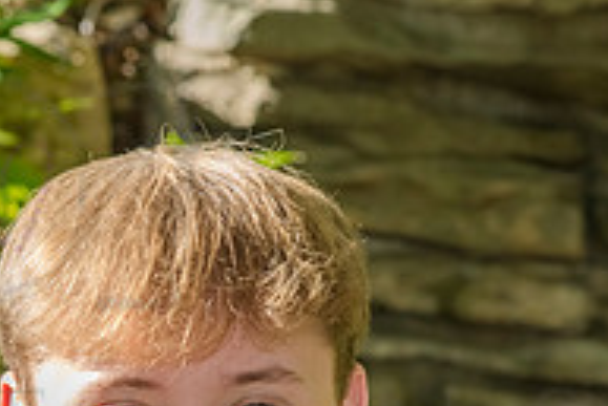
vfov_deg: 3.4
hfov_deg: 5.1
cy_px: 581
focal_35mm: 406
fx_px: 6862
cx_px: 3
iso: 800
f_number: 10
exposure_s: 1/320
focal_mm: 135
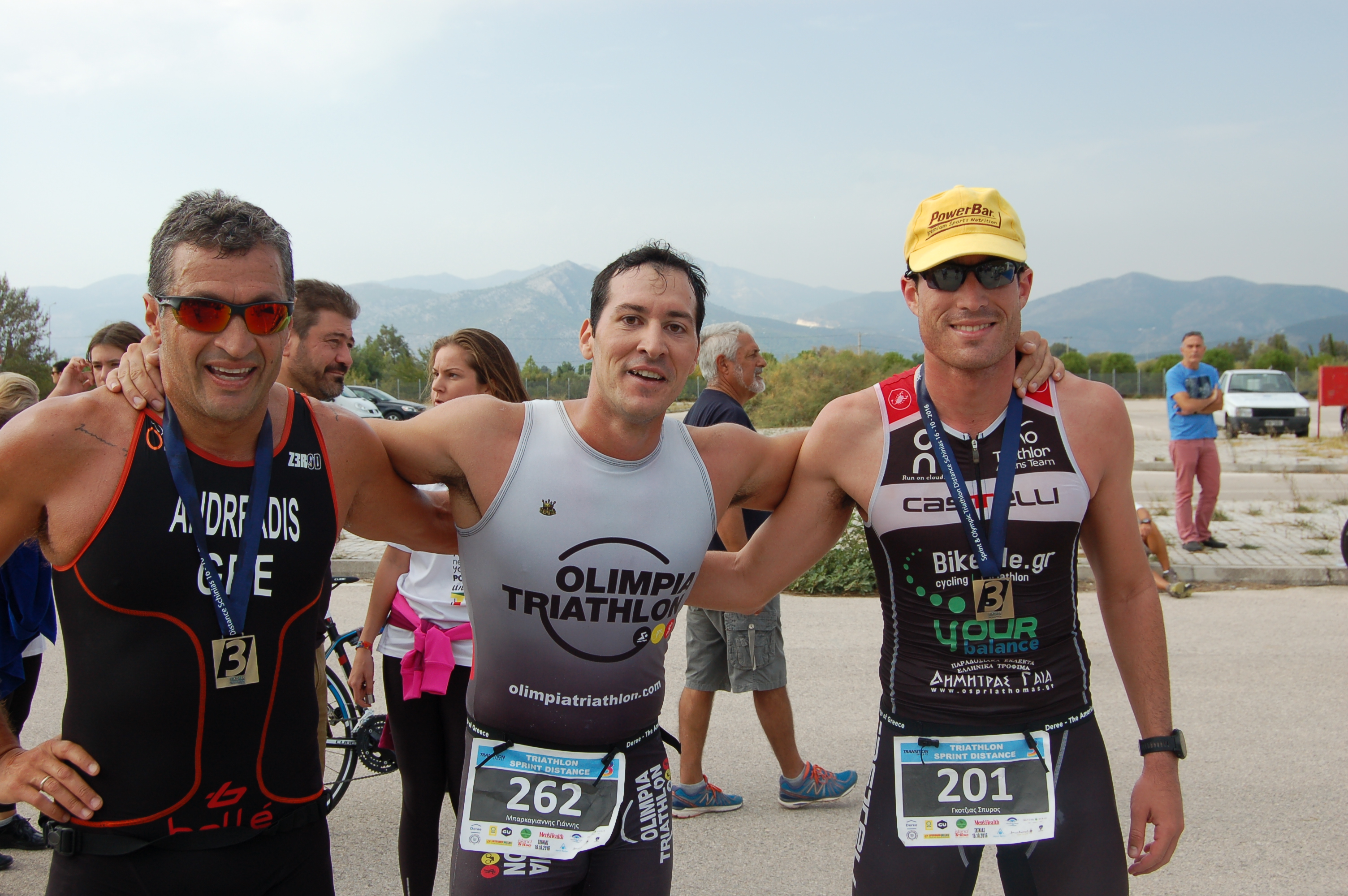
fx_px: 1571
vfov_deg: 31.8
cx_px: 674
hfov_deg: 46.4
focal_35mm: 42
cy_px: 448
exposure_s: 1/250
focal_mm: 28
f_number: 9
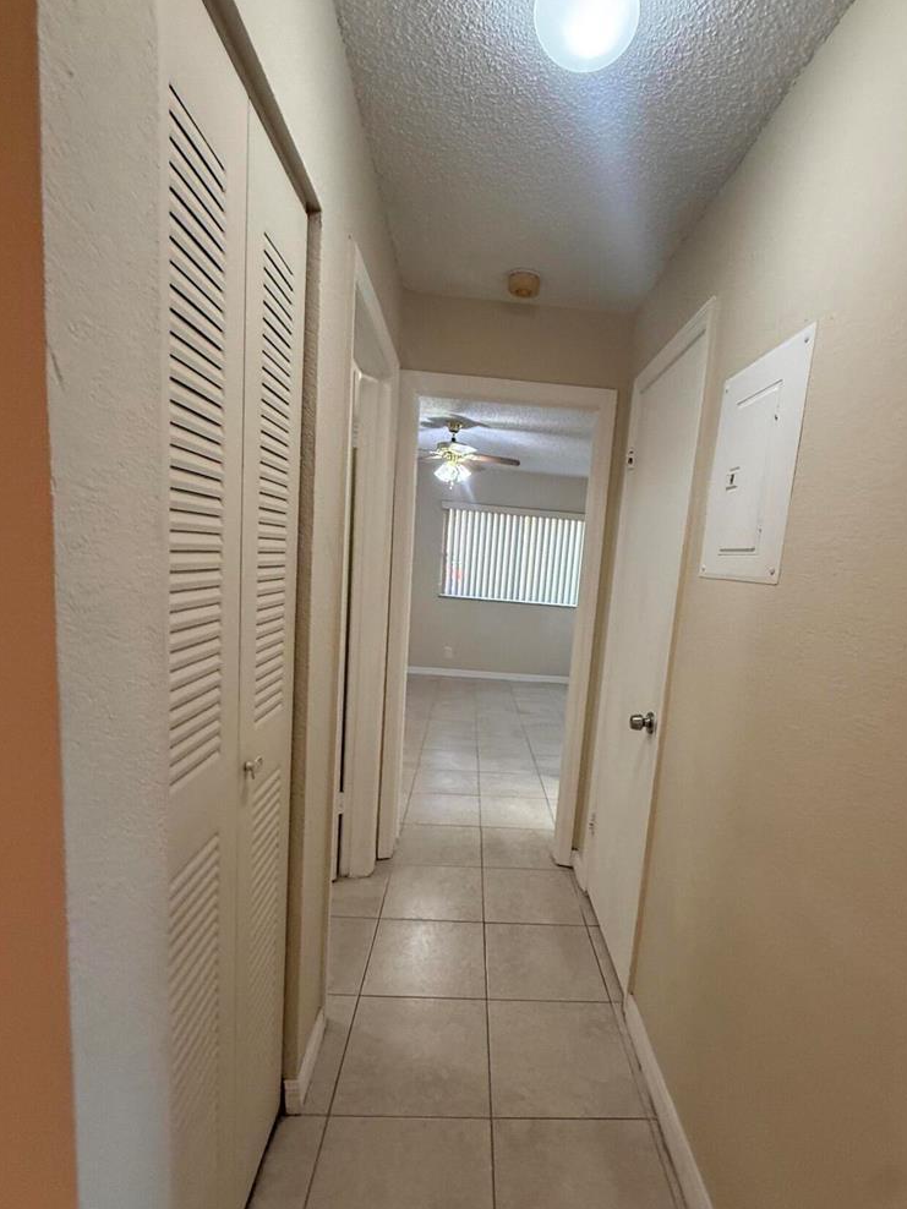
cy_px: 652
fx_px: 594
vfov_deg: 90.8
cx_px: 503
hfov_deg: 74.5
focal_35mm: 17
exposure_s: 1/120
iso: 320
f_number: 2.2
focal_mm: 2.22
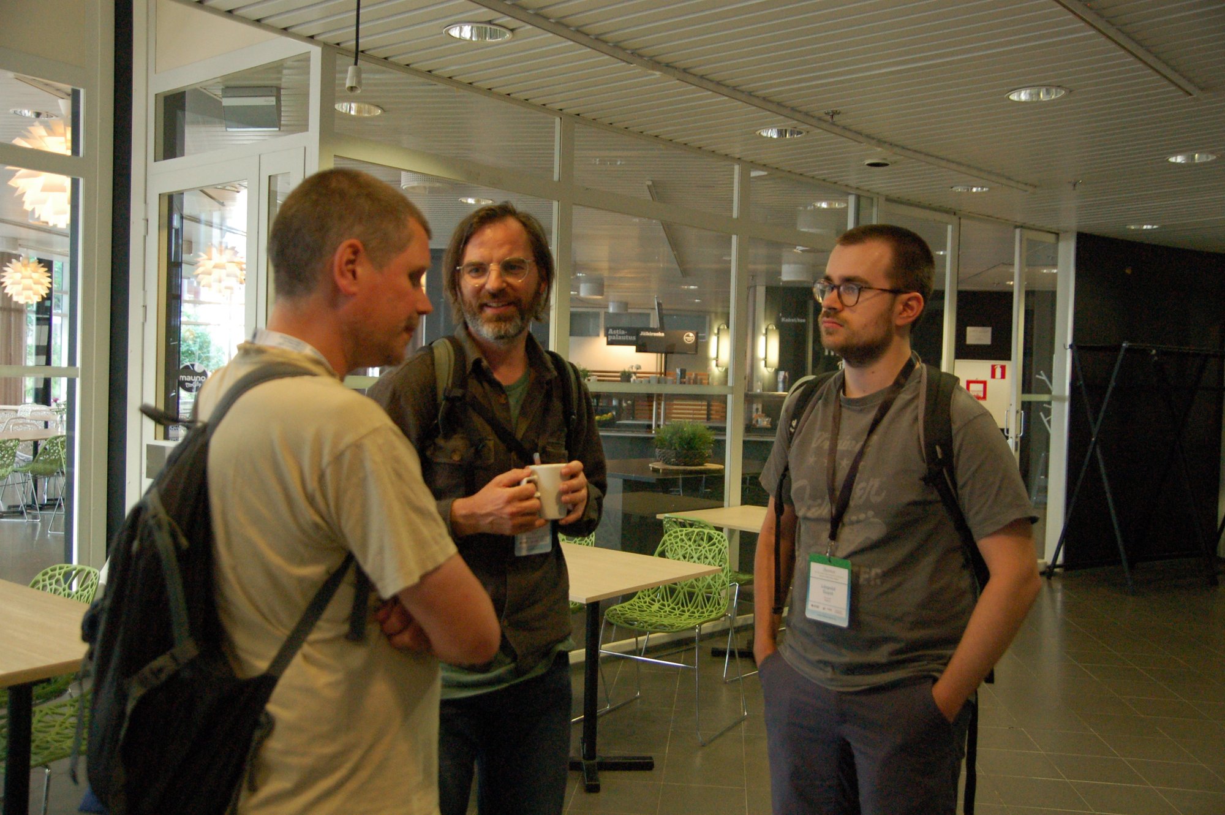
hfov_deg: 57.3
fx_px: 1122
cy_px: 408
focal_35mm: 33
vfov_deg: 39.9
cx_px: 612
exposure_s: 1/125
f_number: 2.8
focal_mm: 22
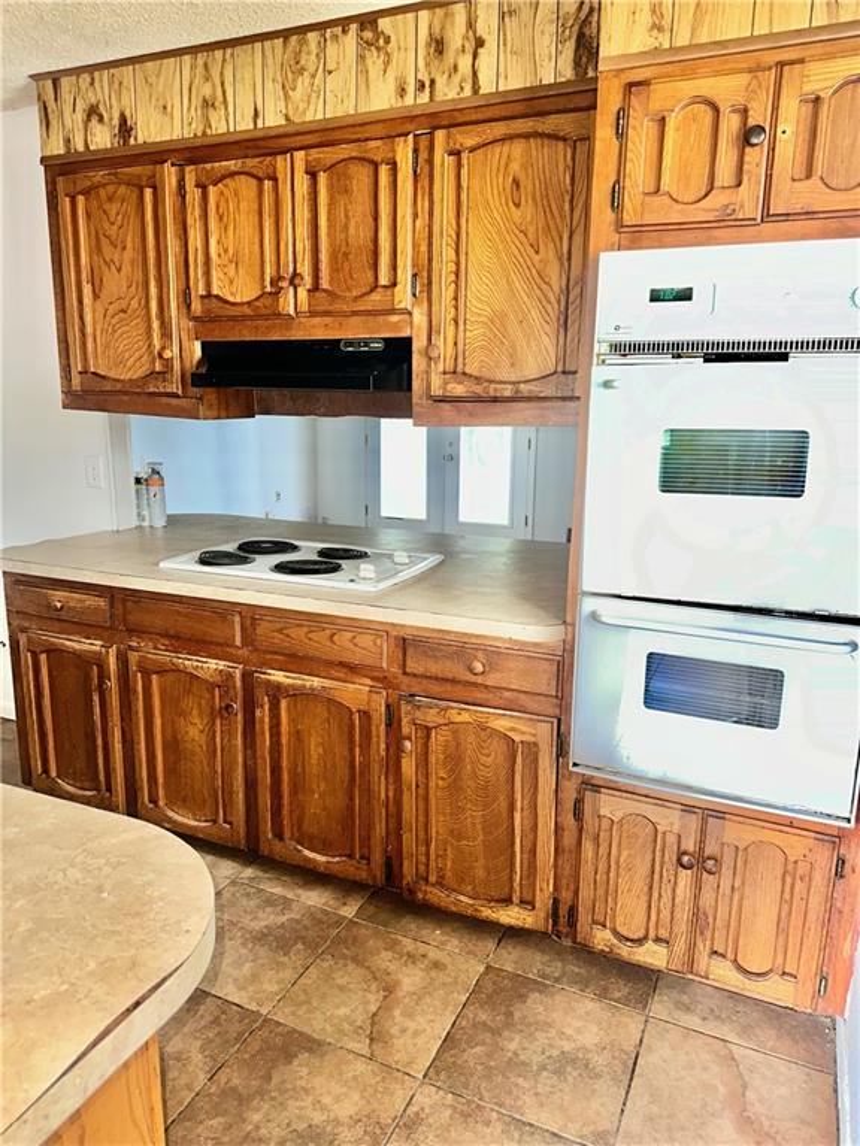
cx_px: 430
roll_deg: -1.6
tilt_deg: -11.4
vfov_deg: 71.6
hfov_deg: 56.8
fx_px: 795
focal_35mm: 24
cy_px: 573
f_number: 1.78
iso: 125
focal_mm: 6.86
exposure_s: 1/17
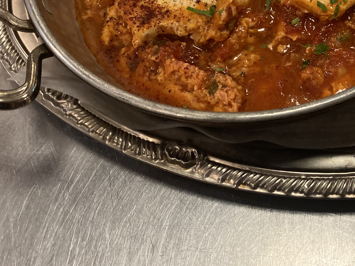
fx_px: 605
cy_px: 8
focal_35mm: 59
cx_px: 311
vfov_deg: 23.9
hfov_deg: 31.4
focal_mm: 3.99
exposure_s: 1/60
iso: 250
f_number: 1.8
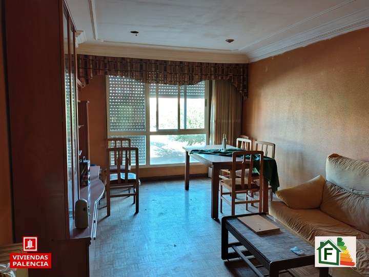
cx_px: 184
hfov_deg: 69.4
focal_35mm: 25
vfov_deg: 54.9
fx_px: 266
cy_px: 138
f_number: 1.7
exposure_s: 1/50.1
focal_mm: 4.71
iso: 1221
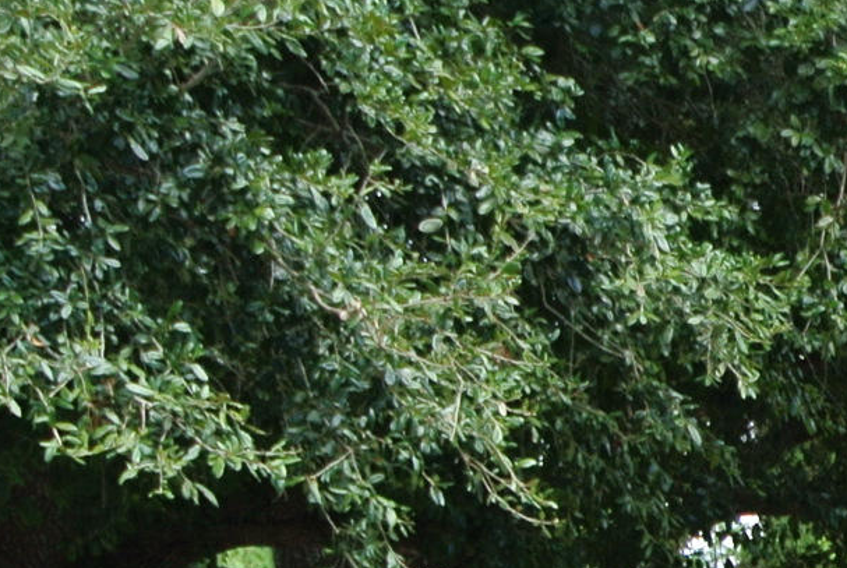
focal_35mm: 167
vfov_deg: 7.9
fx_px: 3936
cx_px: 1768
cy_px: 1150
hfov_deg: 11.0
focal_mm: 13
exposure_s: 1/80
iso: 100
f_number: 5.6
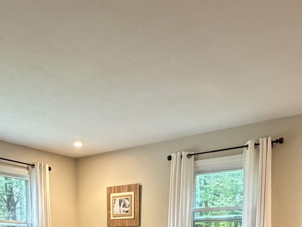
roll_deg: +0.0
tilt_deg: -5.9
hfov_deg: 43.6
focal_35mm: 43
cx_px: 118
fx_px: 375
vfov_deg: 28.6
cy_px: 281
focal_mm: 2.22
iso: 1000
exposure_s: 1/60
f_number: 2.2
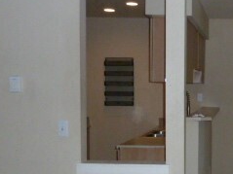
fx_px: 451
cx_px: 242
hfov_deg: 27.1
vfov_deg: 21.7
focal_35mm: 67
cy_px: 127
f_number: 3.3
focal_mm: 4.1
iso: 400
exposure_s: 1/125
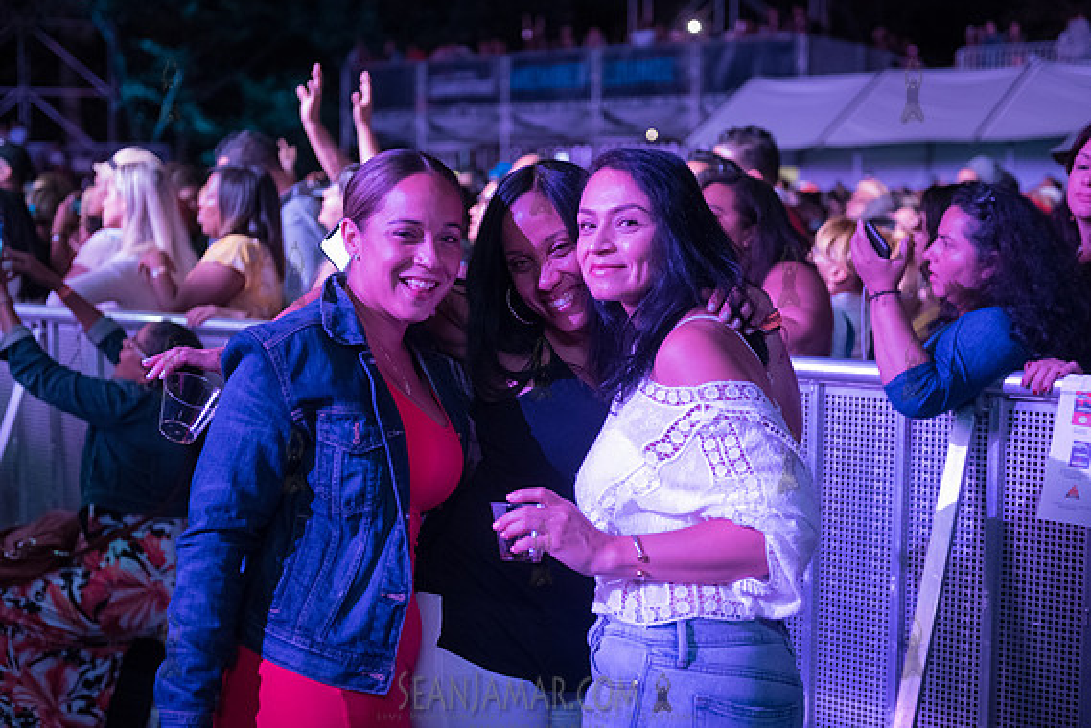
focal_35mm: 53
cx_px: 541
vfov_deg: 25.5
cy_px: 367
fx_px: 1607
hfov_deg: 37.5
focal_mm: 52
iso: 5000
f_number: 3.2
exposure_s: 1/125
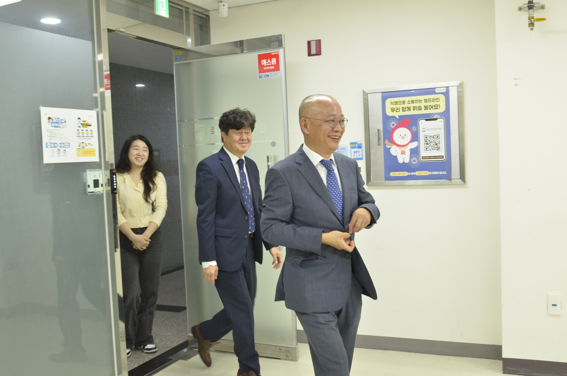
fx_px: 566
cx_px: 284
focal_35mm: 36
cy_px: 188
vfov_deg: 36.7
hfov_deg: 53.2
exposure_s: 1/90
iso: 1250
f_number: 4.8
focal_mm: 24
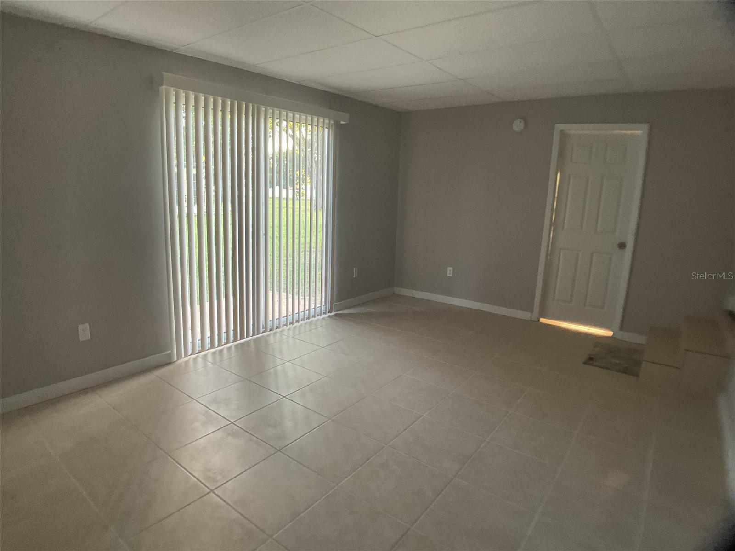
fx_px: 616
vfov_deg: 48.2
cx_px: 368
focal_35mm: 29
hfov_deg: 61.7
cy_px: 276
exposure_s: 1/60
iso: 160
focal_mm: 3
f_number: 1.8
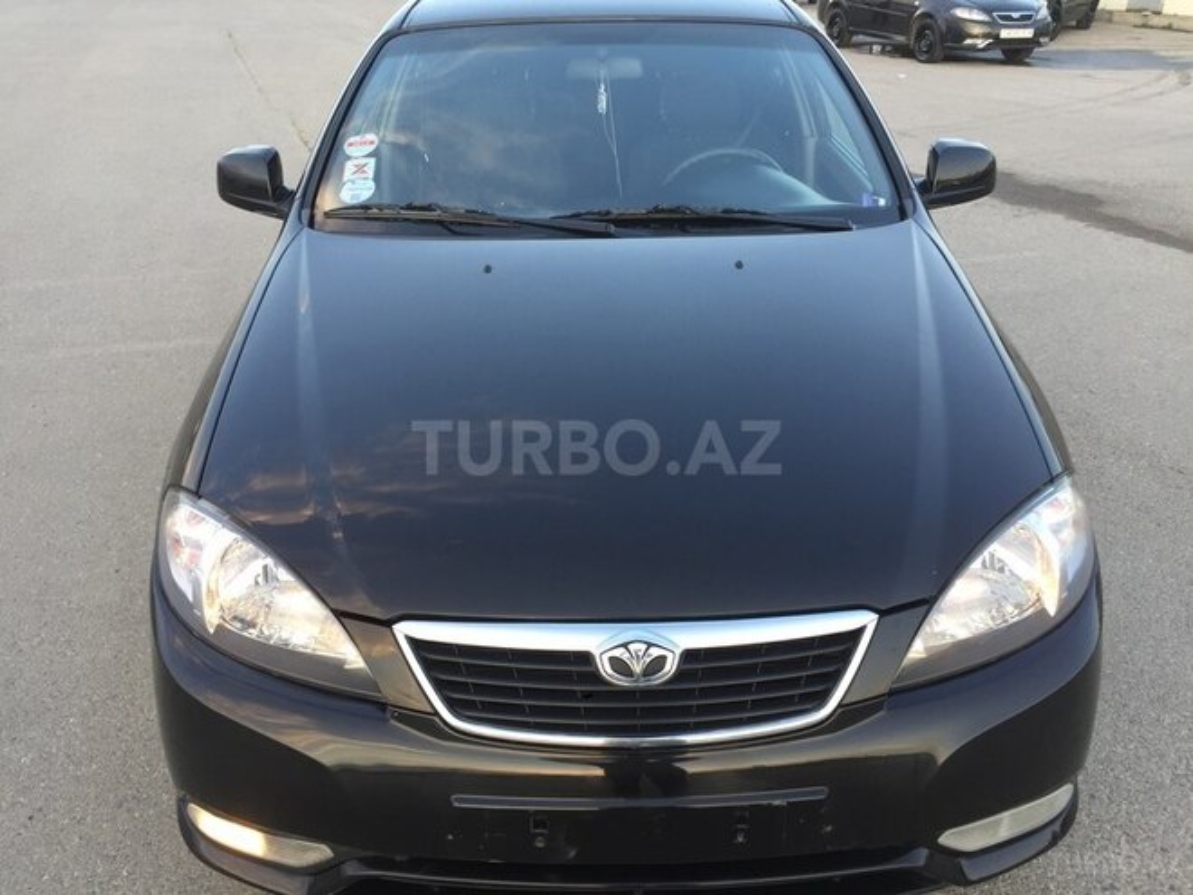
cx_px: 596
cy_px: 448
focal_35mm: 29
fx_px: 999
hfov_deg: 61.7
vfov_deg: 48.2
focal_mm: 4.15
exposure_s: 1/50
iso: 32
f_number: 2.2
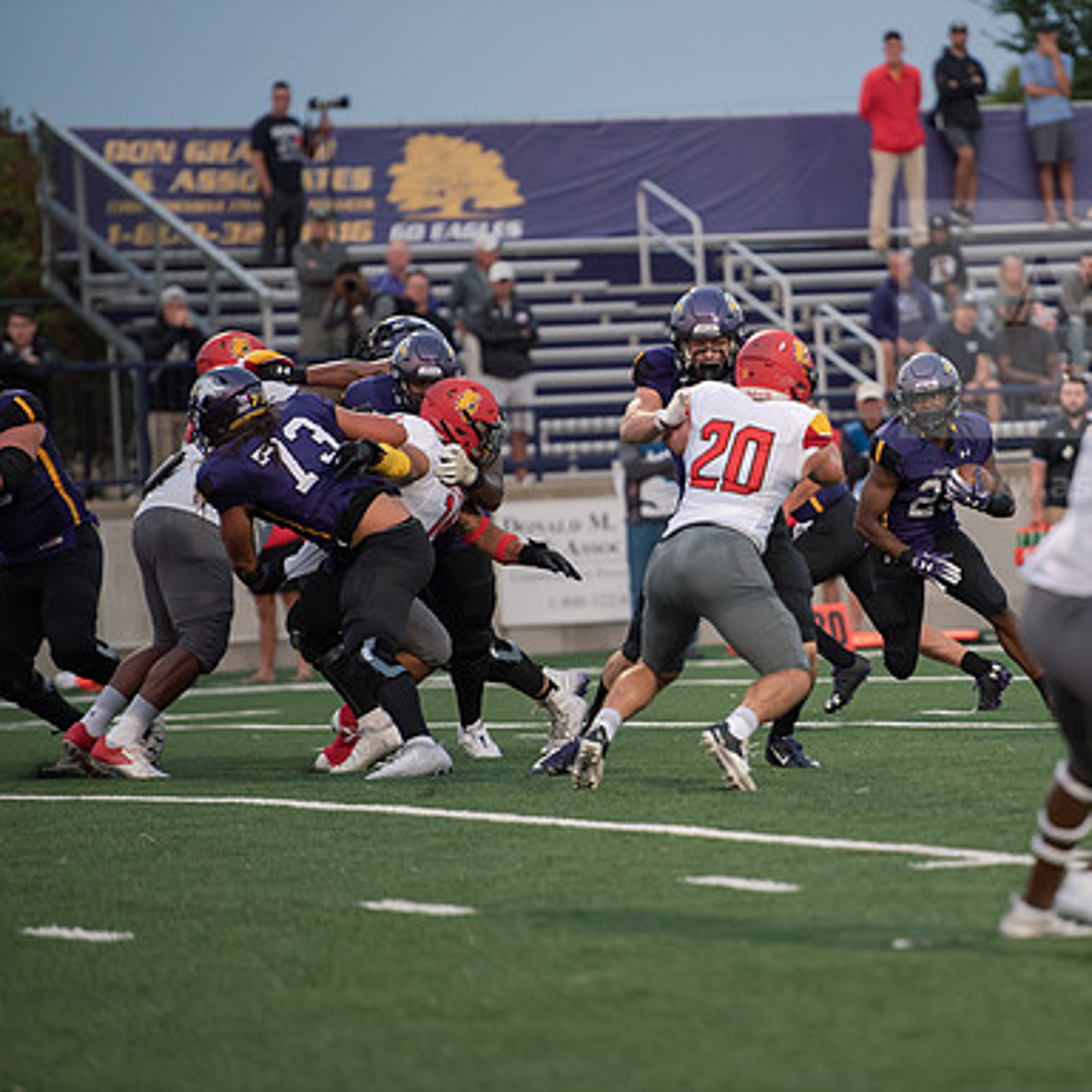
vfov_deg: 6.8
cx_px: 813
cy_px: 545
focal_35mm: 257
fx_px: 9172
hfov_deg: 6.8
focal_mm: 200
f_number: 2.8
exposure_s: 1/800
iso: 2000
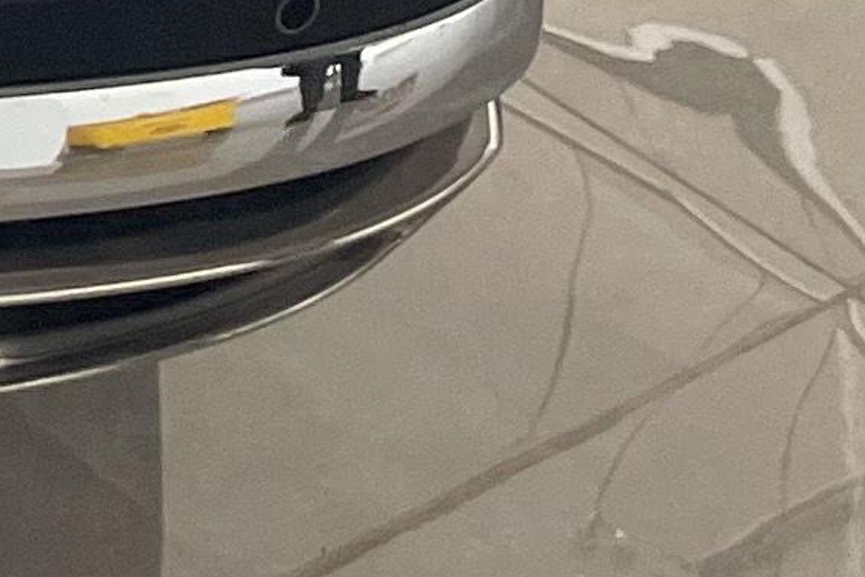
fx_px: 4662
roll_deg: -0.6
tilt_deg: -17.3
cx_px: -1578
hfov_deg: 9.0
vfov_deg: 6.1
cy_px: -1549
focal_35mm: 194
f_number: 1.6
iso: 64
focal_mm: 4.2
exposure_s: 1/121
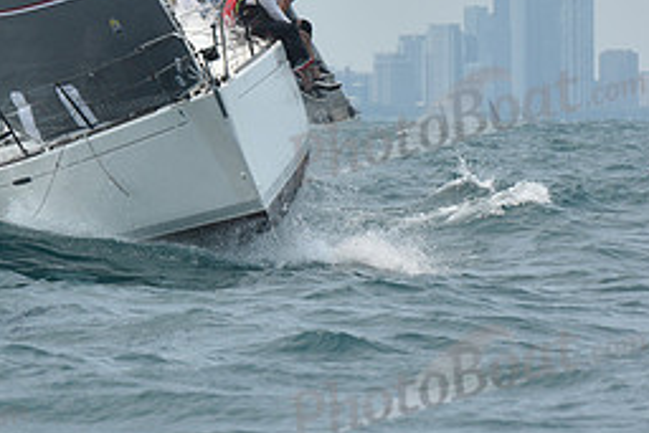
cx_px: 160
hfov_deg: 4.5
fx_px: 8171
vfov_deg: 3.0
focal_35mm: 453
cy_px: 24
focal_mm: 200
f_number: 11
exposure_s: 1/800
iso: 250
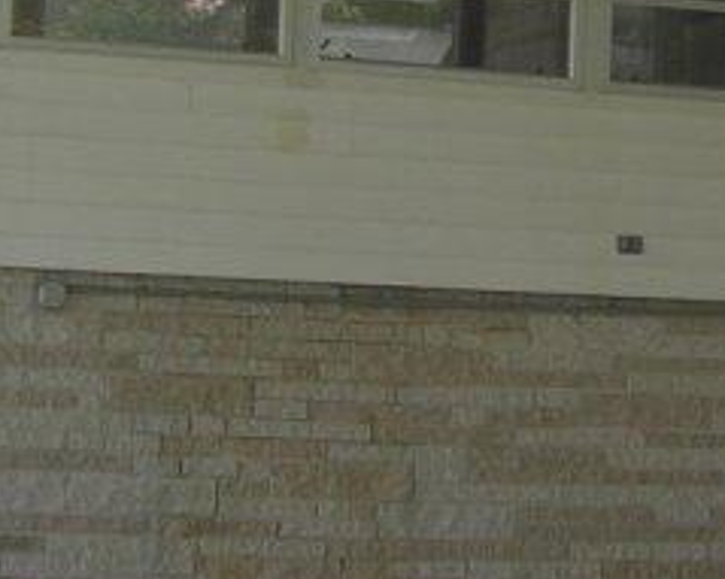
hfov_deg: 12.1
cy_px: 133
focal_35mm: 159
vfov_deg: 9.7
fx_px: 3410
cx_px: 622
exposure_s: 1/86.8
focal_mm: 7.8
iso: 50
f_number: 2.8
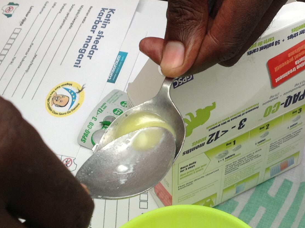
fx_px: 713
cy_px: 102
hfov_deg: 24.0
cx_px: 206
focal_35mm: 81
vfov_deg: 18.2
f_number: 2.4
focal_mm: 4.3
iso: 50
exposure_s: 1/134
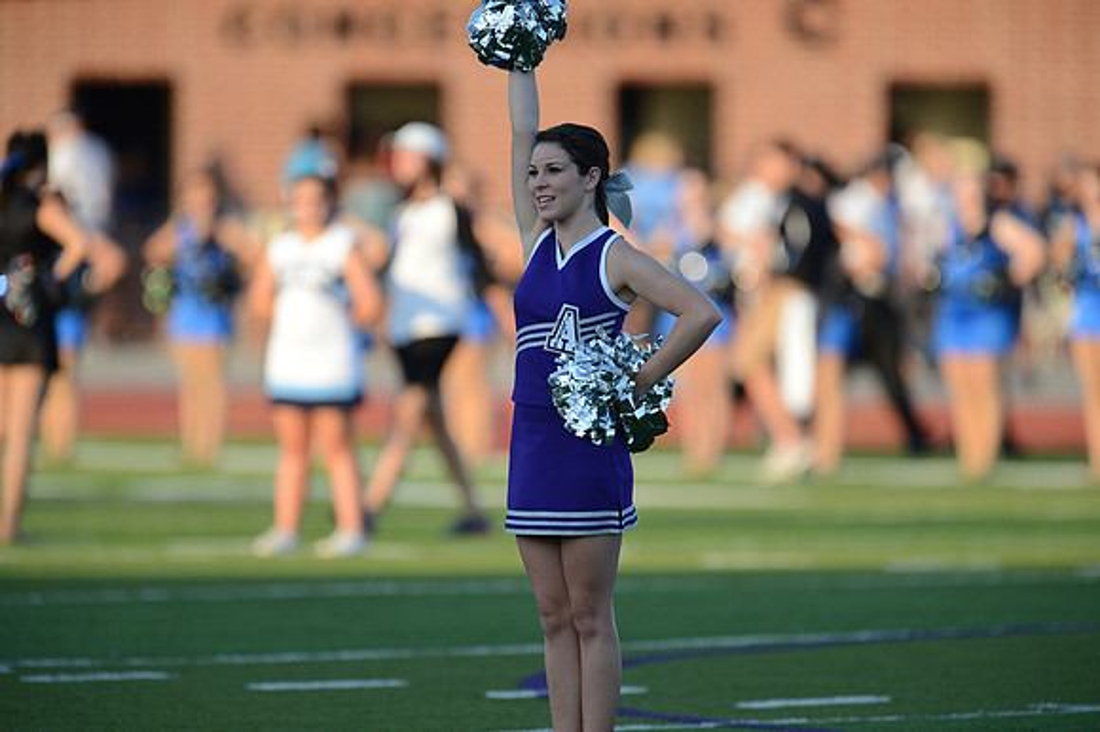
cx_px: 550
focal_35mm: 550
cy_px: 366
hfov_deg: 3.8
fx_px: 16795
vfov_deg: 2.5
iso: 800
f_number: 4
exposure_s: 1/2500
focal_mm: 550
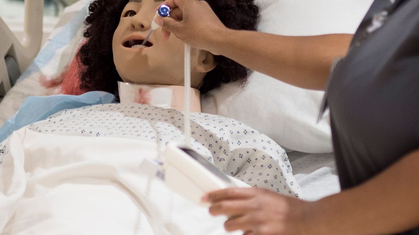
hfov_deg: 11.8
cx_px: 80
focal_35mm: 182
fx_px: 2022
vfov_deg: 6.7
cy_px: 87
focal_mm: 50
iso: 500
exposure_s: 1/320
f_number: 1.6
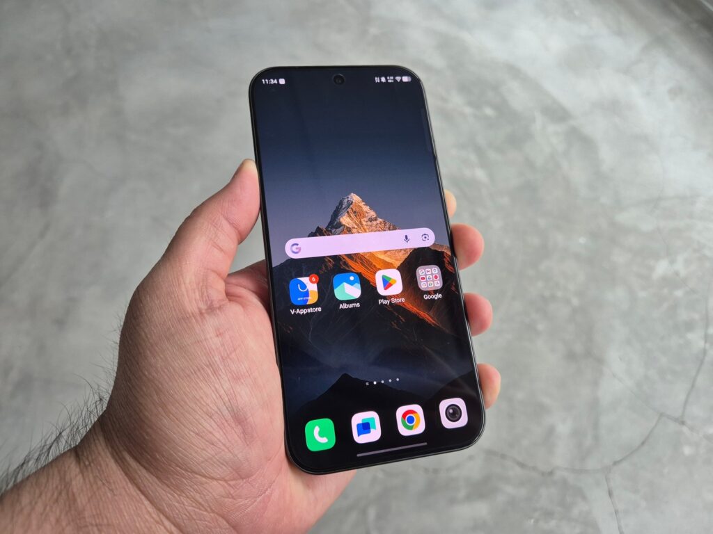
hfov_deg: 73.9
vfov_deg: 58.9
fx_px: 474
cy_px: 267
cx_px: 356
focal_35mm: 23
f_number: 1.8
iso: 160
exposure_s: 1/180
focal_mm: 5.4
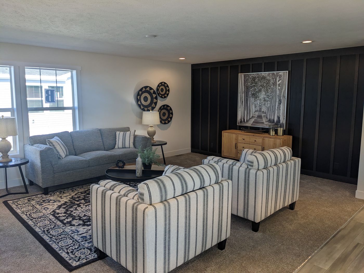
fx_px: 284
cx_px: 182
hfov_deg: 65.3
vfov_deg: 51.4
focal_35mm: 27
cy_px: 136
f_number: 1.73
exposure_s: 1/199
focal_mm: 4.38
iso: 42
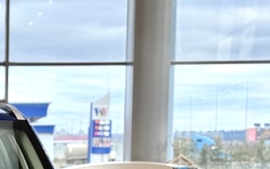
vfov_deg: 8.4
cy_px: 258
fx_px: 1126
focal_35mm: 153
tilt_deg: -5.5
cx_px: -85
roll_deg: -0.6
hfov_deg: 13.2
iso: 80
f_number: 1.78
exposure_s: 1/213
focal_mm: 6.76
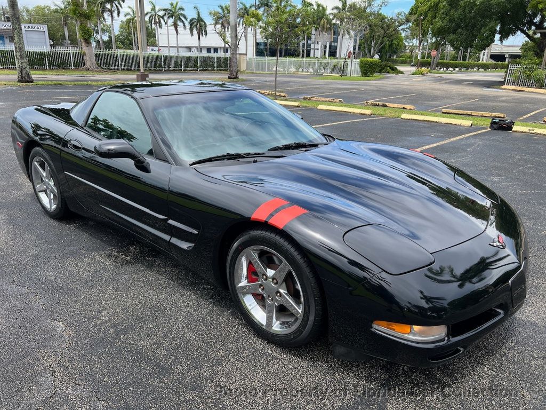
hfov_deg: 67.3
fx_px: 410
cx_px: 273
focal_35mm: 26
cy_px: 205
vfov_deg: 53.1
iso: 50
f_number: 1.5
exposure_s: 1/1621
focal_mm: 5.7
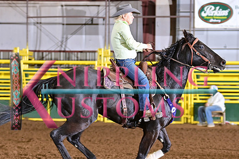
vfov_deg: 8.6
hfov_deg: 12.8
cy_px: 91
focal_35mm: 160
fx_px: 1063
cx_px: 110
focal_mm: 122
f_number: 3.2
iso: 1250
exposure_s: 1/200
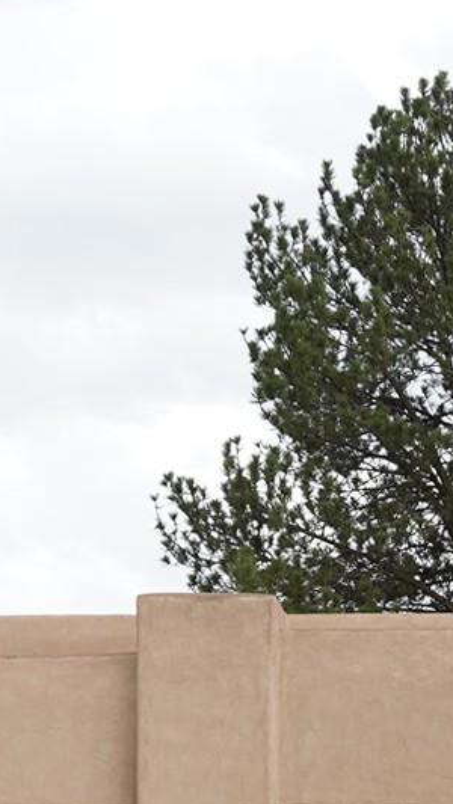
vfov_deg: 18.4
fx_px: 2348
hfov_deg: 10.6
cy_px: 973
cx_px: 686
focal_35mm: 110
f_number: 8
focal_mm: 28
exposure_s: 1/100
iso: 400
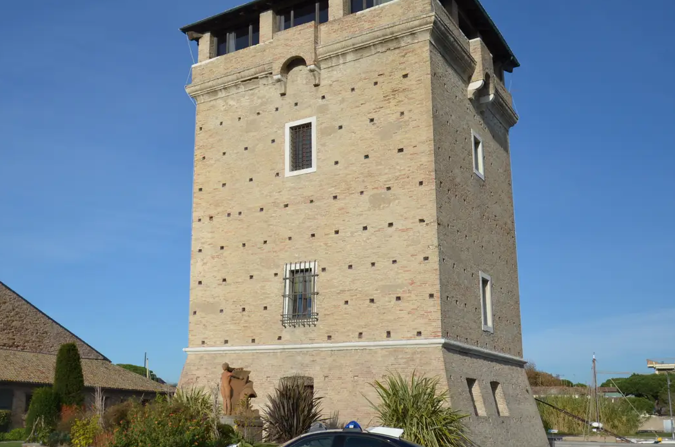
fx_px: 711
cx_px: 210
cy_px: 232
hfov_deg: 49.6
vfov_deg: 34.9
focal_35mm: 38
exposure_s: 1/2000
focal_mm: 18
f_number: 3.5
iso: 140
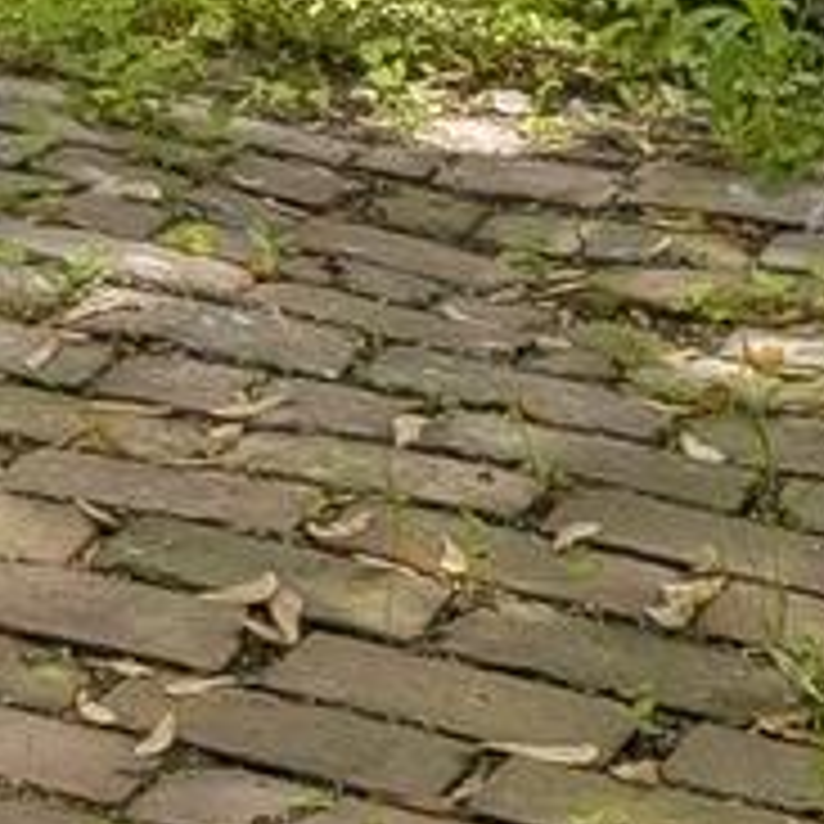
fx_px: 4094
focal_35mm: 152
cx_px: -874
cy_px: -1119
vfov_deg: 10.1
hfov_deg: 10.5
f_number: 8
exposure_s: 1/200
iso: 100
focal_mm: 16
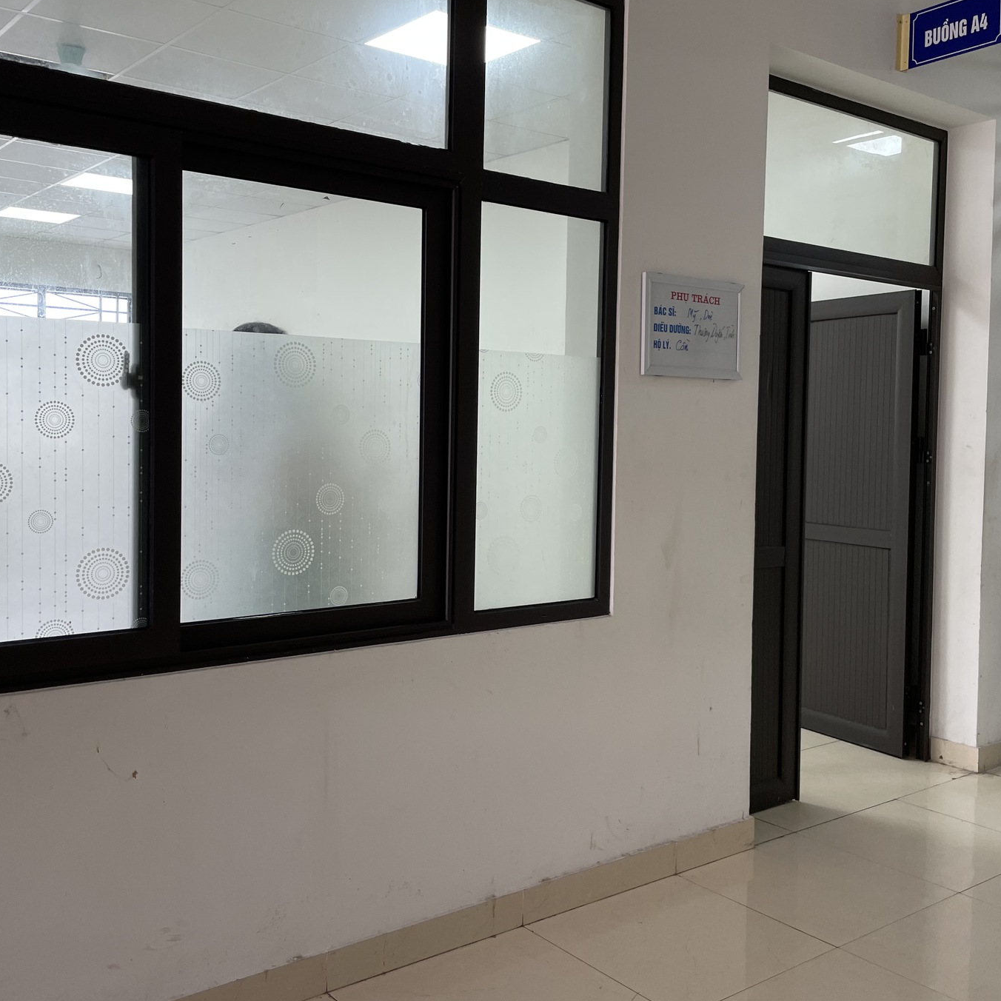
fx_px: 1112
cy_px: 455
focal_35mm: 34
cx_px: 518
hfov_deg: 48.4
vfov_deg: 48.4
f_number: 1.6
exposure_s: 1/100
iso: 64
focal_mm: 4.2
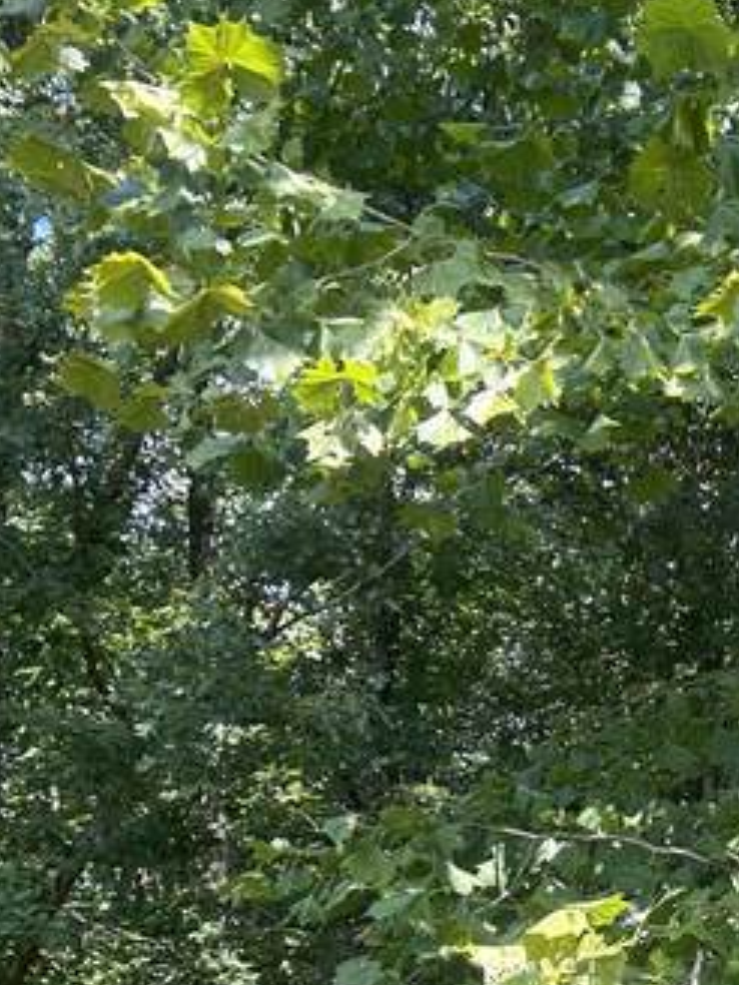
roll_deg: -0.2
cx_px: 1057
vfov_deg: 23.8
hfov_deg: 17.7
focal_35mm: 76
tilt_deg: +0.7
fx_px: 2163
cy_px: 1129
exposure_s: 1/431
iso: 50
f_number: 1.5
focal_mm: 5.7
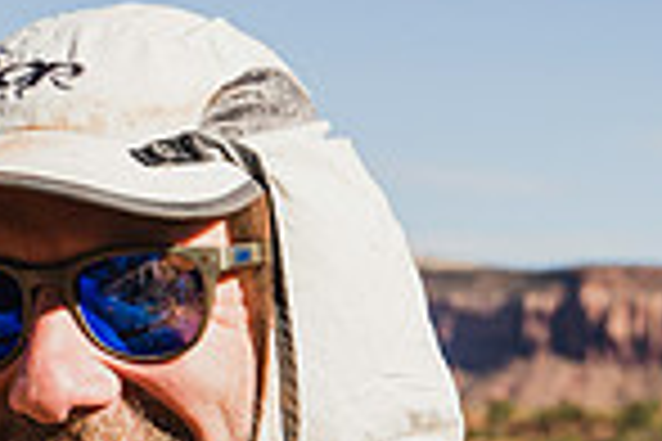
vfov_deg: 7.4
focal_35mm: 182
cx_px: 687
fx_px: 3347
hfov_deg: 11.2
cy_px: 601
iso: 100
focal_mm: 37
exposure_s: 1/400
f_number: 5.6
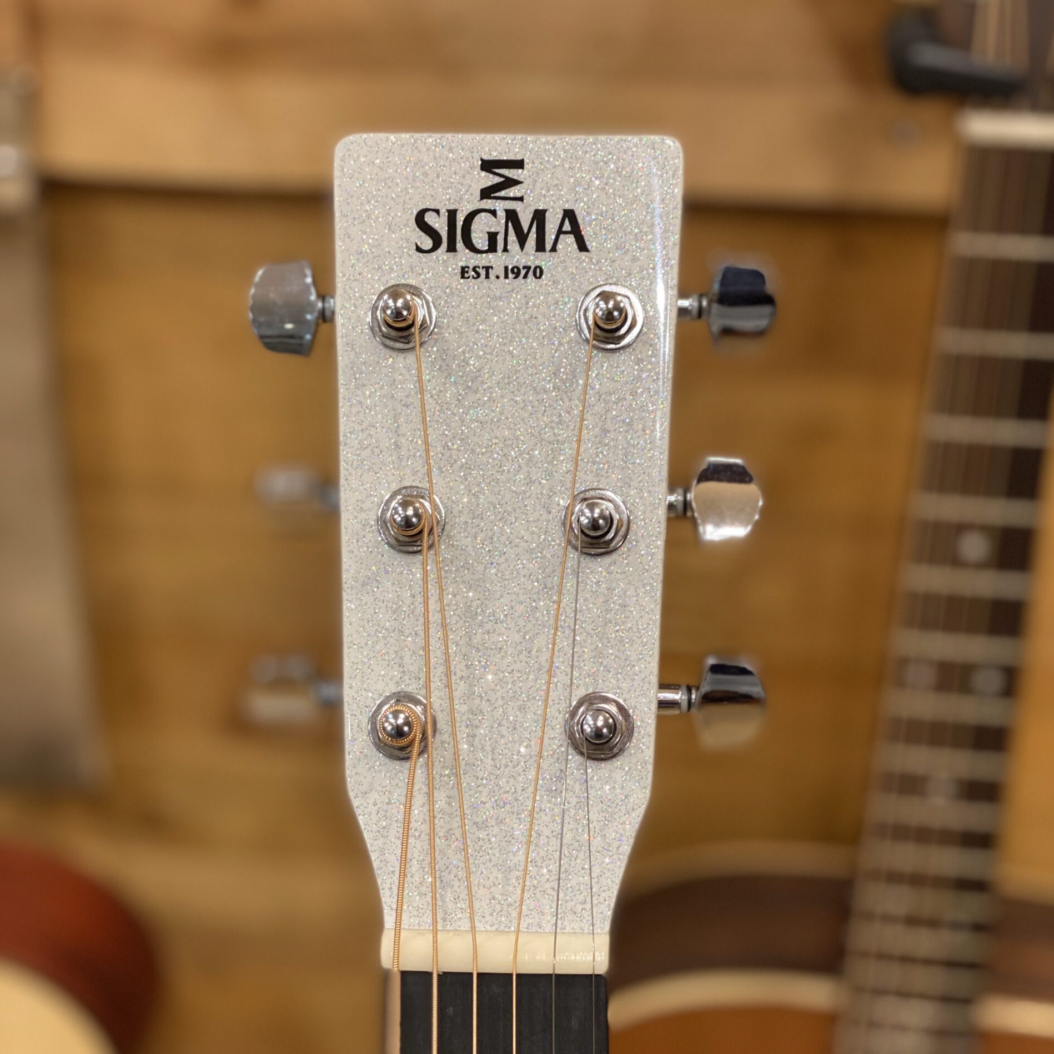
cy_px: 640
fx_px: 2136
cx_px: 530
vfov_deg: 27.7
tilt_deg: -30.3
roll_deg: -0.5
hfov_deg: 27.7
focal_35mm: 62
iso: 125
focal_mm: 6
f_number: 2
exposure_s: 1/50
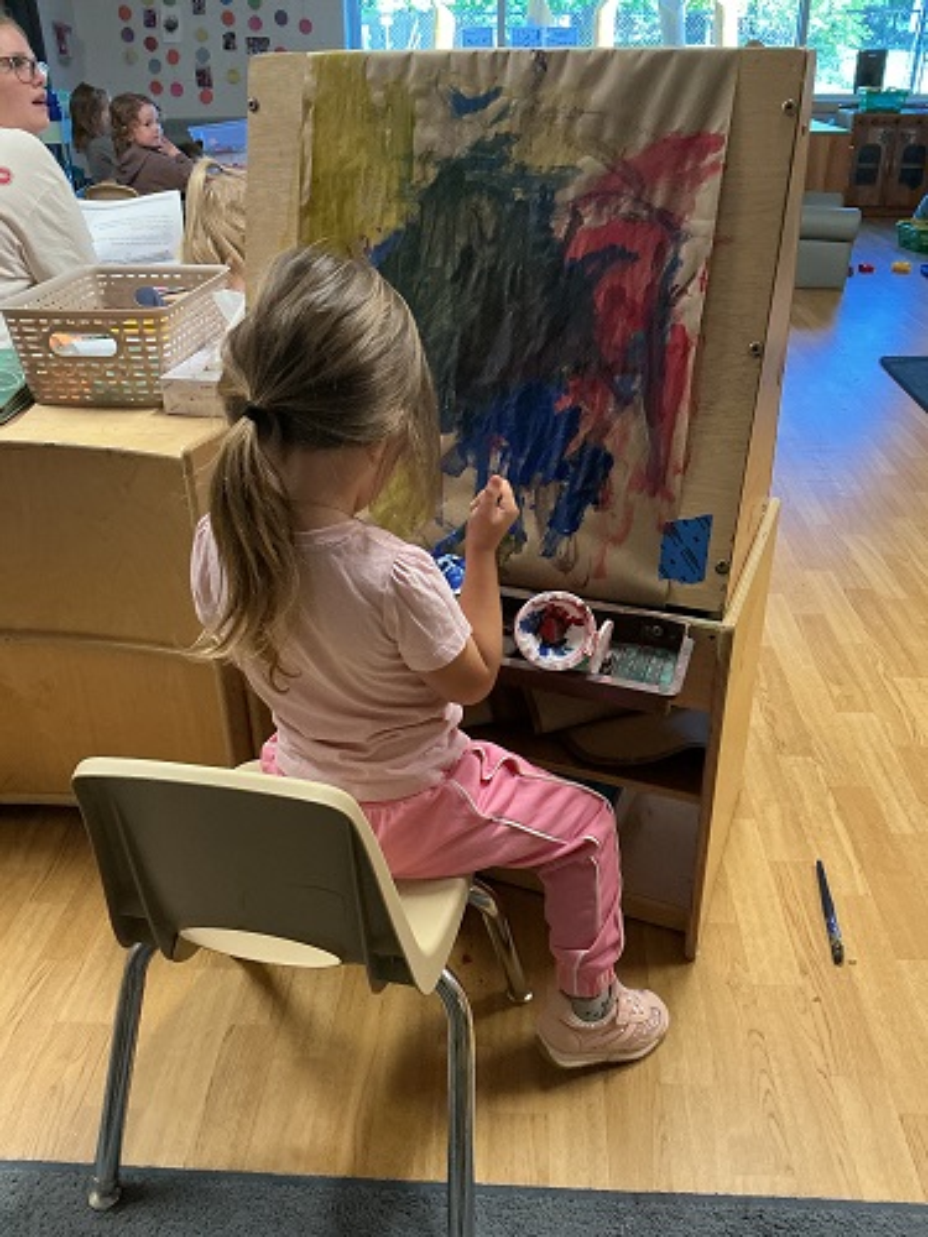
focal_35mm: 29
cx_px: 464
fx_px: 1037
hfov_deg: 48.2
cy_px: 618
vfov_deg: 61.7
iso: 200
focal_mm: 3
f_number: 1.8
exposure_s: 1/60
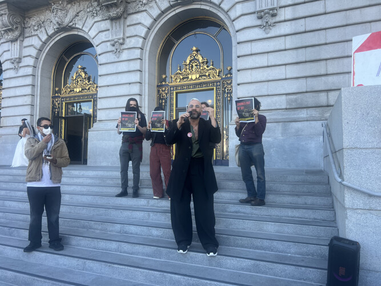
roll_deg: +0.2
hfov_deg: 67.3
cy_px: 143
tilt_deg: +4.0
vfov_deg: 53.0
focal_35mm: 26
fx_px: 286
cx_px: 190
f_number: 1.5
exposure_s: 1/414
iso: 50
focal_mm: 5.7
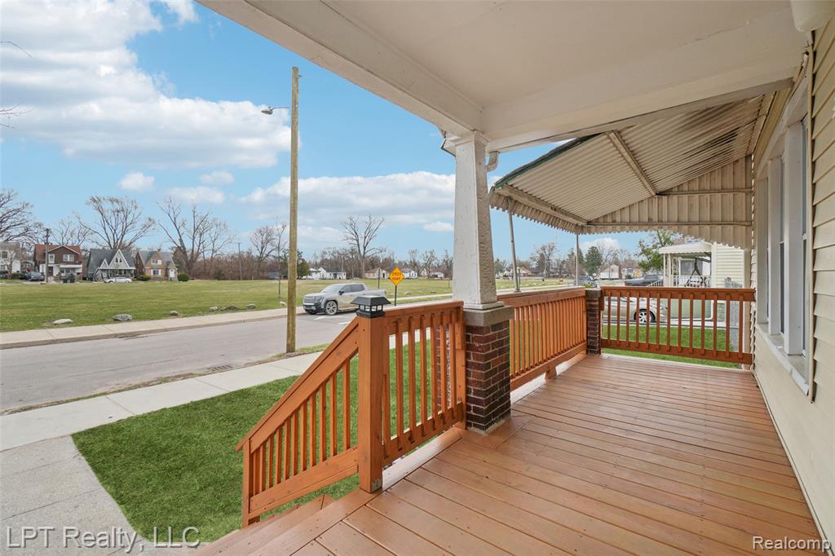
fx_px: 348
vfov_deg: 77.3
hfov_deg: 100.4
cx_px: 418
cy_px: 278
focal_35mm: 15
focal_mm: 10
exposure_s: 1/125
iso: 100
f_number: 8
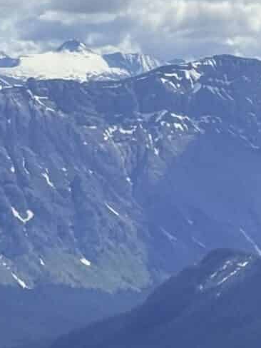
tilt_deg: -5.4
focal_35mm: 252
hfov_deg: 5.9
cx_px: 131
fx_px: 2533
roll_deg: -2.2
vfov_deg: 7.7
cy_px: 488
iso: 64
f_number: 1.78
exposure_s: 1/6536
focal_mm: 6.76
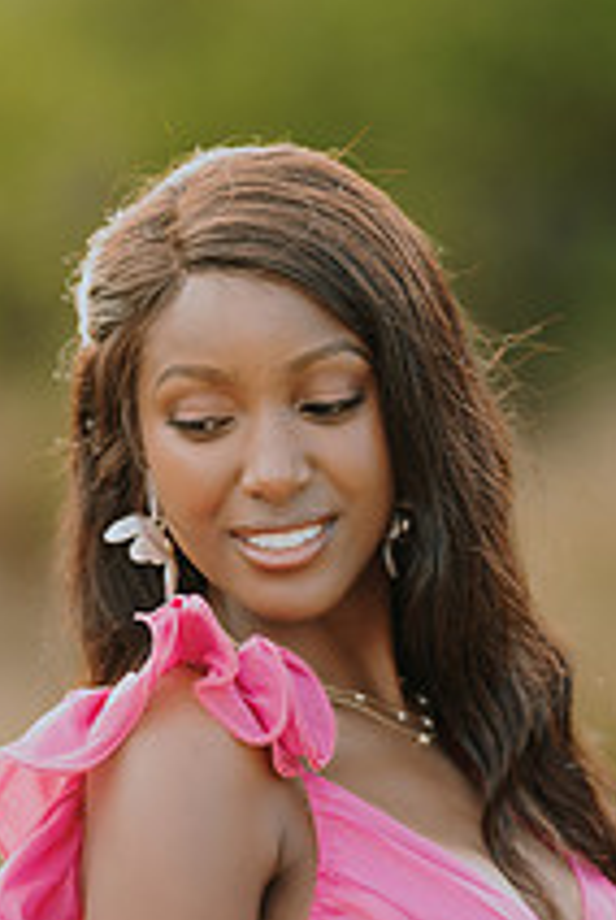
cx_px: 295
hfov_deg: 4.8
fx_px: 7316
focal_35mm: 286
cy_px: 855
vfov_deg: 7.2
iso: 50
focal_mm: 135
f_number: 1.8
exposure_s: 1/400
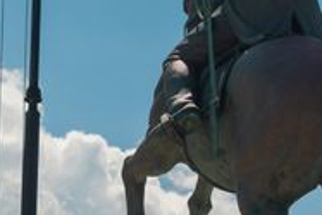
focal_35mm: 153
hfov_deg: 13.4
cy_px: -15
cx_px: 91
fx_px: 1370
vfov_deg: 8.9
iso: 125
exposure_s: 1/125
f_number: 4
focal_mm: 56
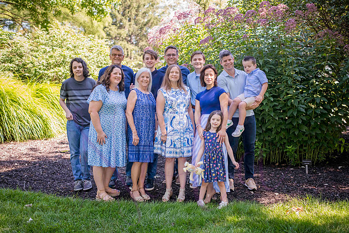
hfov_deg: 39.6
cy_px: 116
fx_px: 485
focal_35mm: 50
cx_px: 174
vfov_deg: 27.0
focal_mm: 50
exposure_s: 1/320
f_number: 3.2
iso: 400
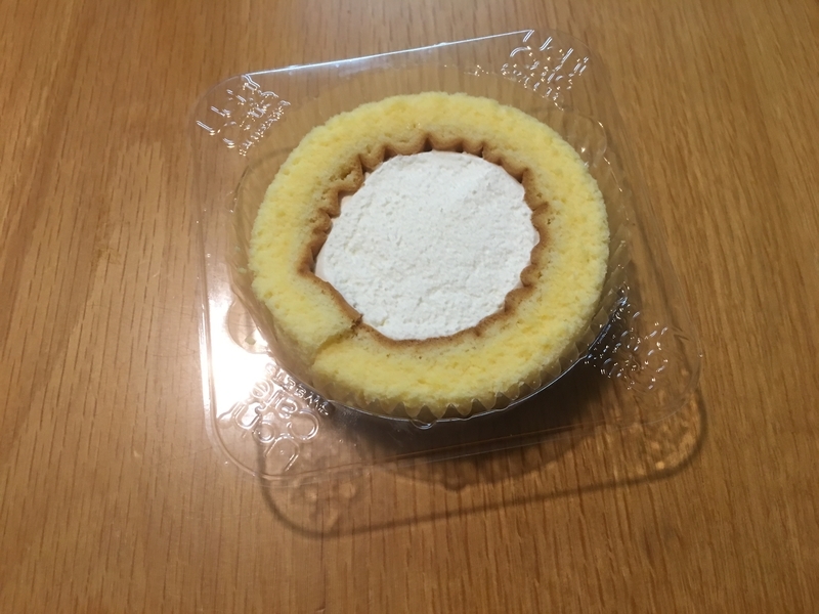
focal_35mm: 29
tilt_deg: -68.3
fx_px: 686
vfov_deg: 48.2
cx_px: 410
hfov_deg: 61.7
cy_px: 307
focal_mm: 4.15
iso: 64
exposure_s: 1/15
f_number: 2.2
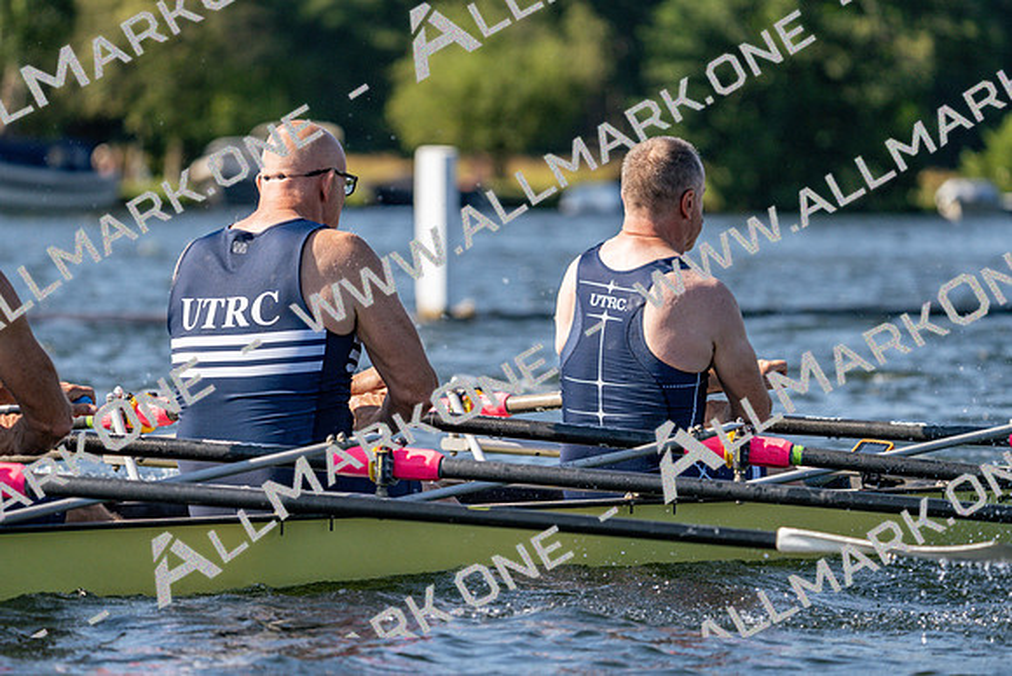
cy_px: 338
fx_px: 8041
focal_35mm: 286
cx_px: 506
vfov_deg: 4.8
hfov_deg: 7.2
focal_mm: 286
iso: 400
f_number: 5.6
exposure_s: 1/1600
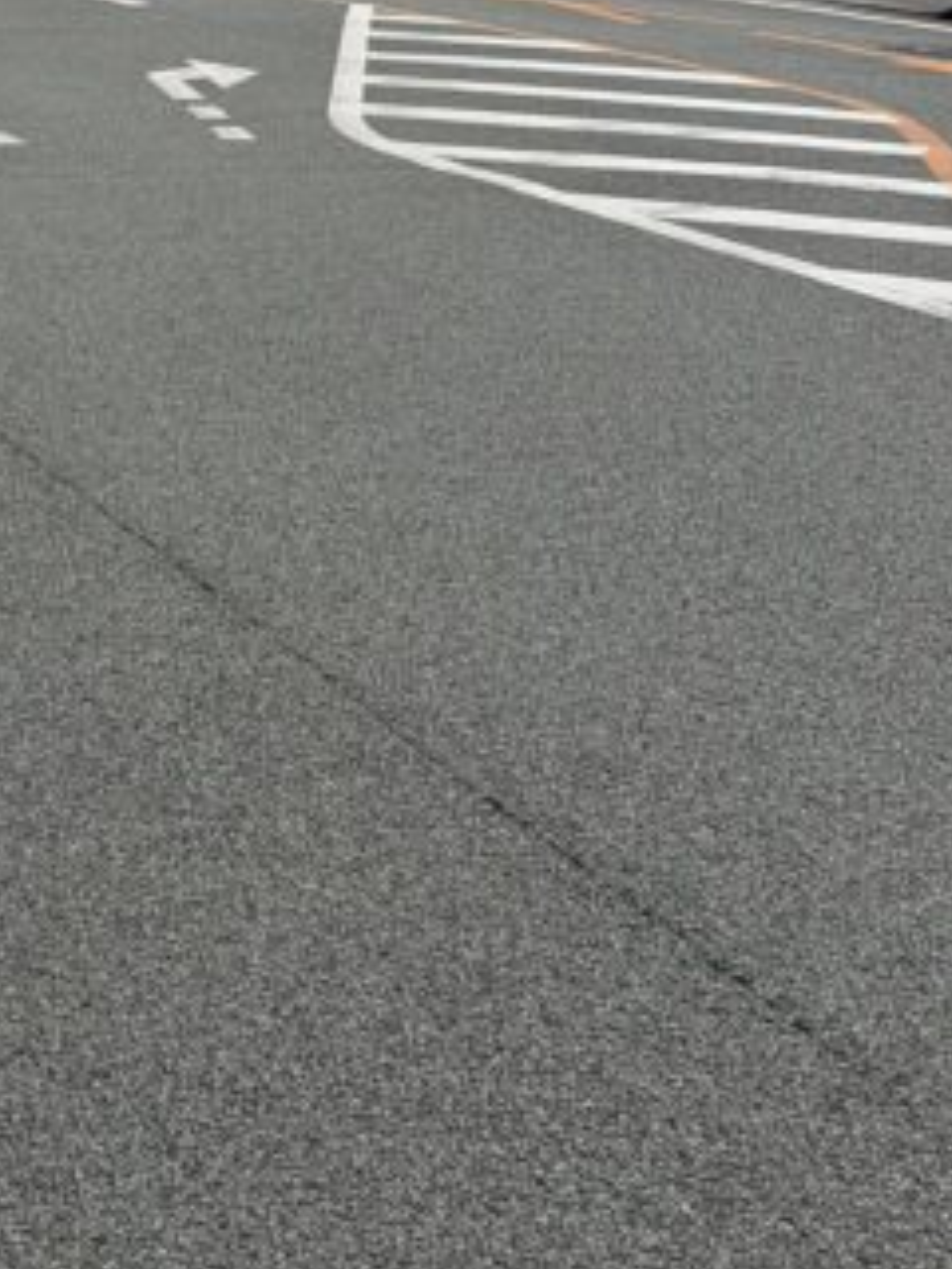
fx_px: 4400
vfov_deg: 15.7
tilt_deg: -0.5
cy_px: -293
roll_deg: +0.9
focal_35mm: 120
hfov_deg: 12.0
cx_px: -230
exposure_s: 1/7874
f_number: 1.78
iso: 64
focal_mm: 6.76
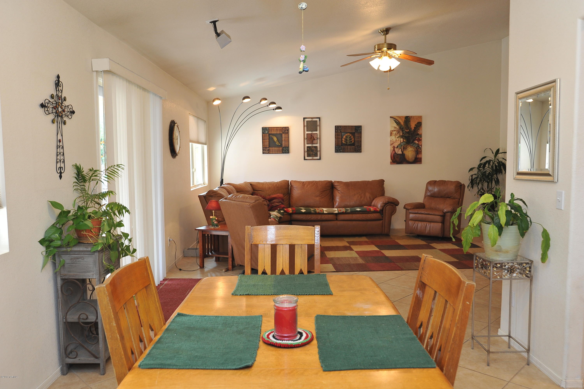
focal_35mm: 28
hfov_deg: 65.5
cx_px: 292
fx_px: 454
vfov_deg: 46.3
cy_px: 194
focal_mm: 28
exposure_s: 1/30
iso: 1000
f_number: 6.3
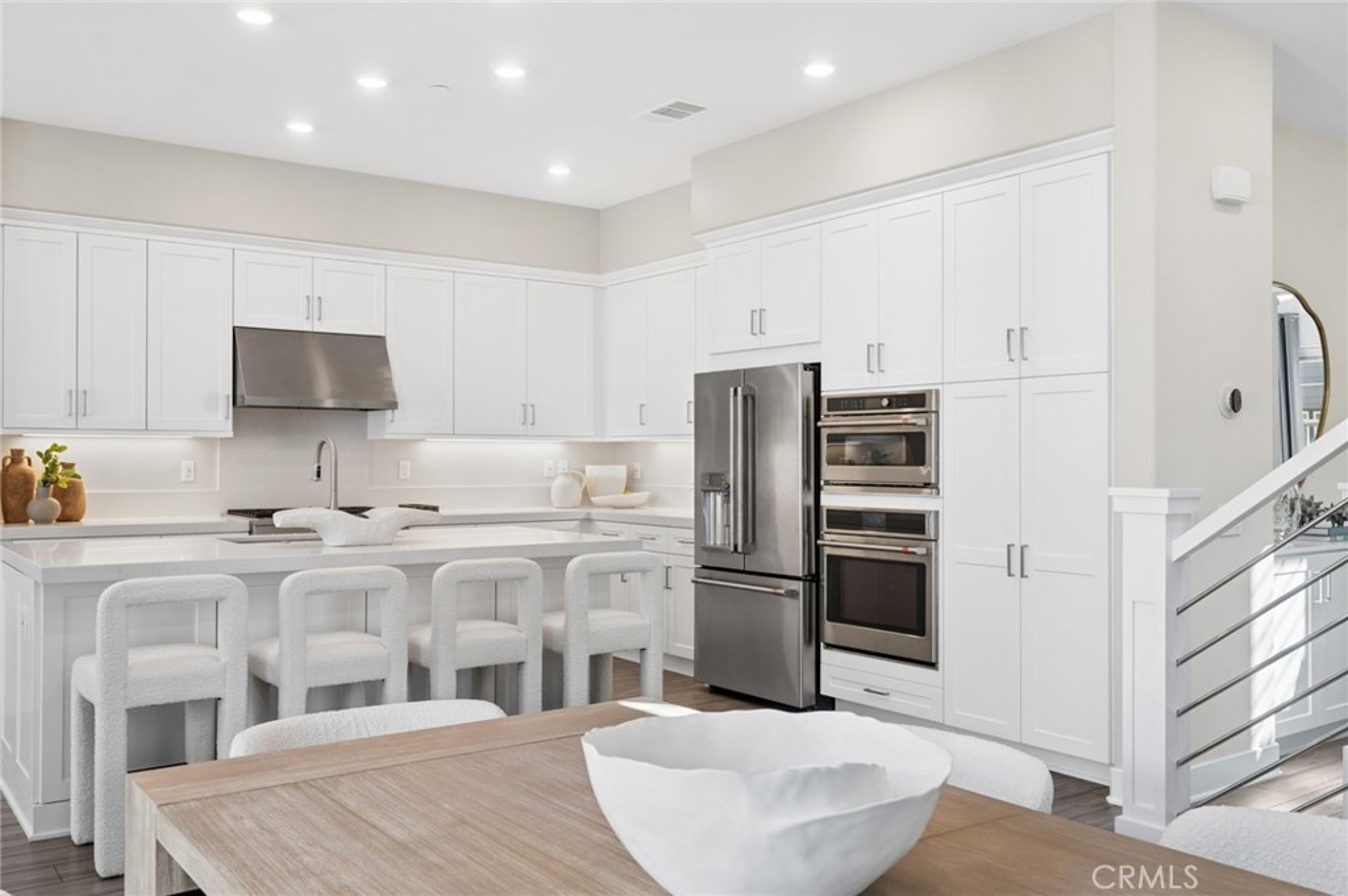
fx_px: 1160
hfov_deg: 60.3
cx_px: 674
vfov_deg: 42.3
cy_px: 448
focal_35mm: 31
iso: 200
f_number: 9
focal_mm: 31
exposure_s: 1/4
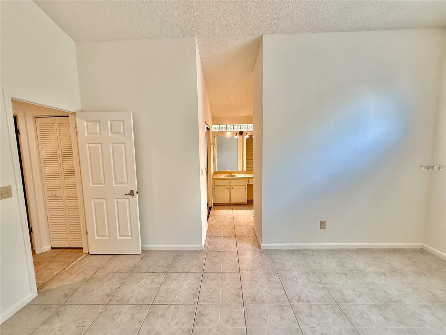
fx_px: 180
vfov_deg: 85.7
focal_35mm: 14
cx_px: 223
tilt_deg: -5.0
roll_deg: +0.2
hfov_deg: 102.1
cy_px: 168
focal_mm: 2.22
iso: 160
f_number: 2.2
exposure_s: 1/120
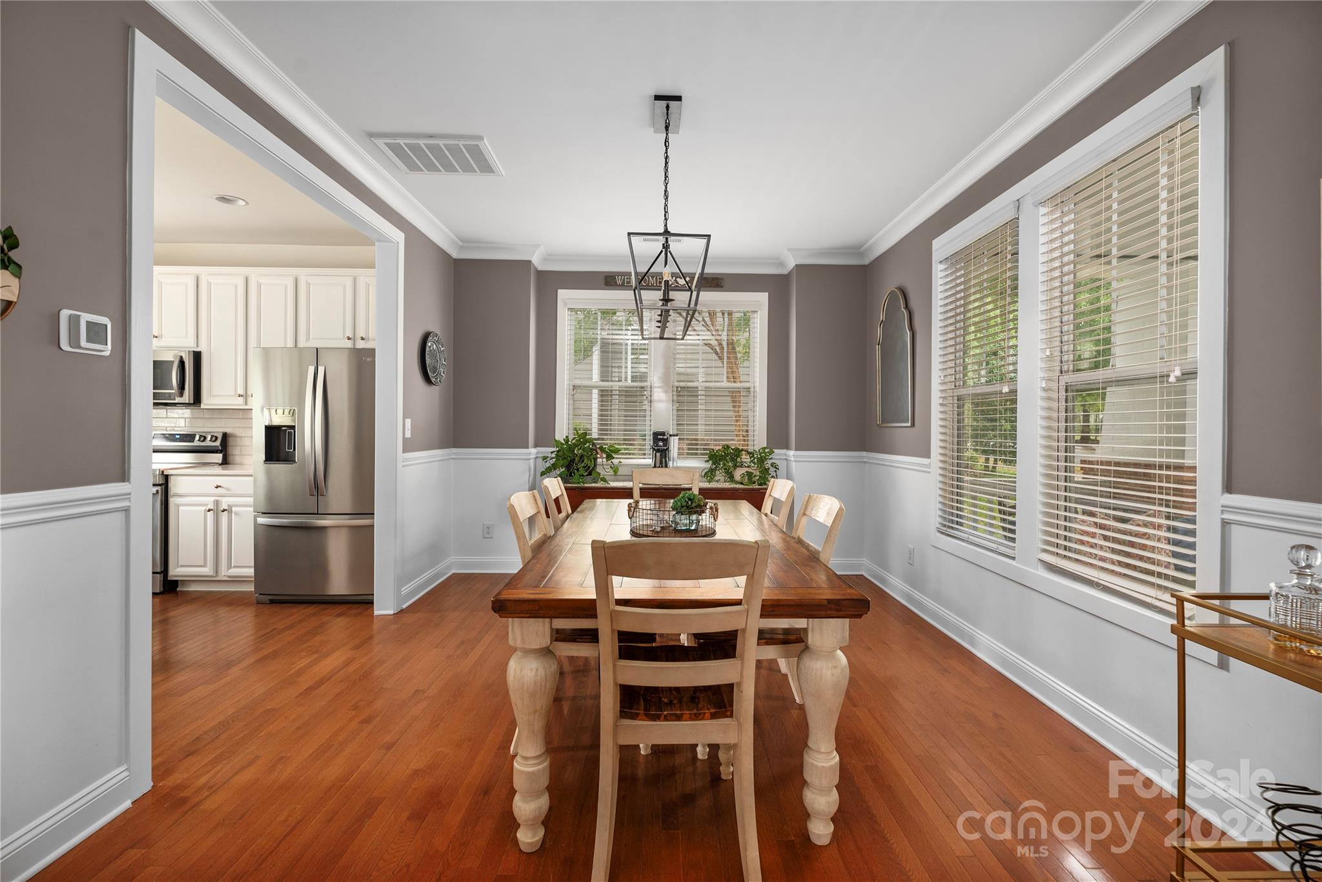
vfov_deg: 77.4
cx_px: 661
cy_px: 441
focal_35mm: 15
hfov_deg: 100.4
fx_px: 551
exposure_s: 1/40
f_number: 6.3
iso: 320
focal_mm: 15
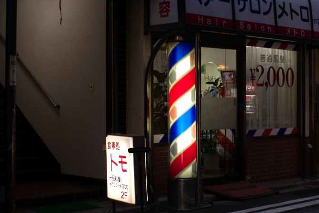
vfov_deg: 29.8
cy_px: 102
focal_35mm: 45
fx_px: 399
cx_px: 197
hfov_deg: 43.3
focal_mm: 20
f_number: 4
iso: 200
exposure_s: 1/40
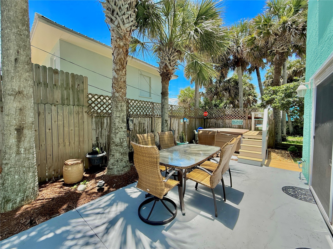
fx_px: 135
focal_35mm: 14
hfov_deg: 102.1
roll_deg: +0.2
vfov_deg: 85.7
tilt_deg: -1.0
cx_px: 166
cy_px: 124
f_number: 2.2
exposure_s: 1/569
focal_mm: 2.22
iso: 64
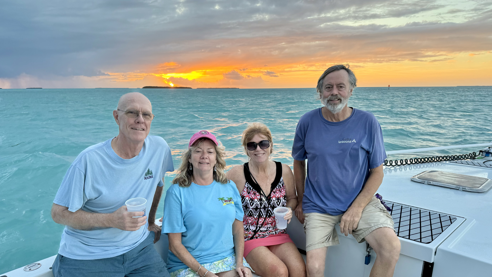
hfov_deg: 69.9
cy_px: 177
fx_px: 352
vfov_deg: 42.5
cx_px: 243
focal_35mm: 27
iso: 80
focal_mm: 6.76
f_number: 1.78
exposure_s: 1/121
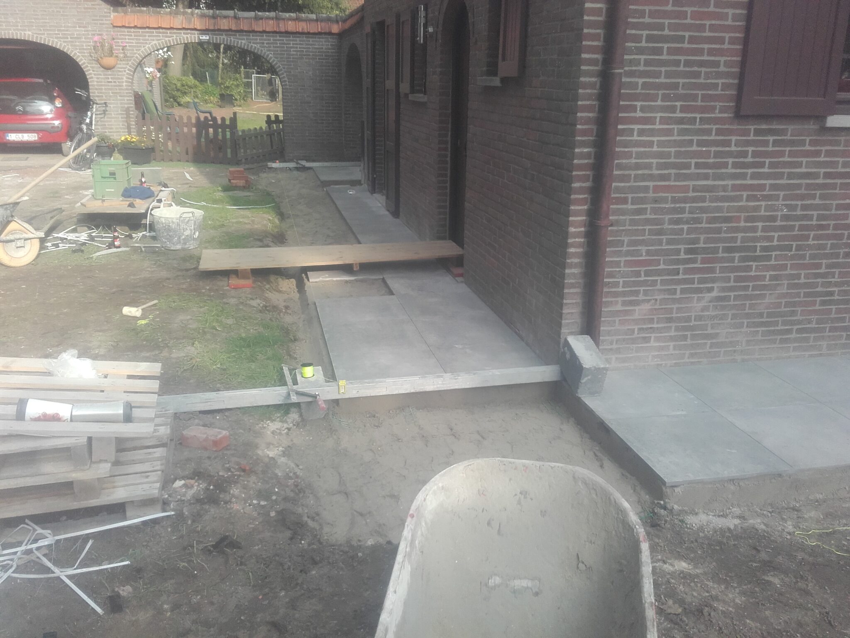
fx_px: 761
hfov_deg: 58.4
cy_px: 319
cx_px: 425
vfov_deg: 45.4
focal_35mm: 31
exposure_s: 1/211
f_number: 2.2
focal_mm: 3.31
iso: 50
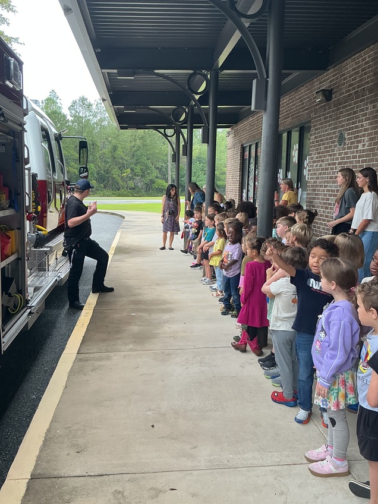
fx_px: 510
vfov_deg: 52.6
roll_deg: -1.4
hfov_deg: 40.7
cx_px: 175
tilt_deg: -6.5
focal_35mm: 35
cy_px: 247
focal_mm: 3
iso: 50
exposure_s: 1/120
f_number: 1.8
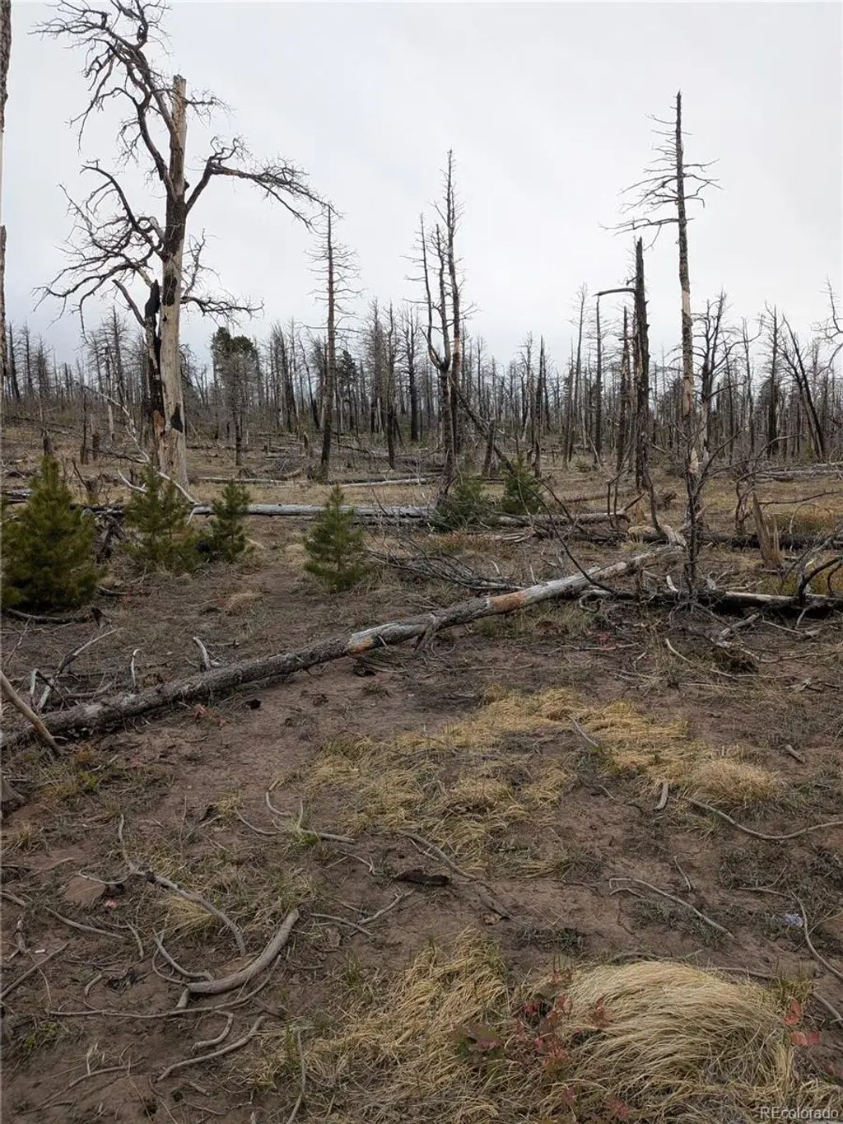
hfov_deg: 56.8
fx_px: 779
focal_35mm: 24
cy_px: 562
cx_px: 422
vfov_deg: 71.6
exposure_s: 1/794
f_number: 1.7
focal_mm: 4.53
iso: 29
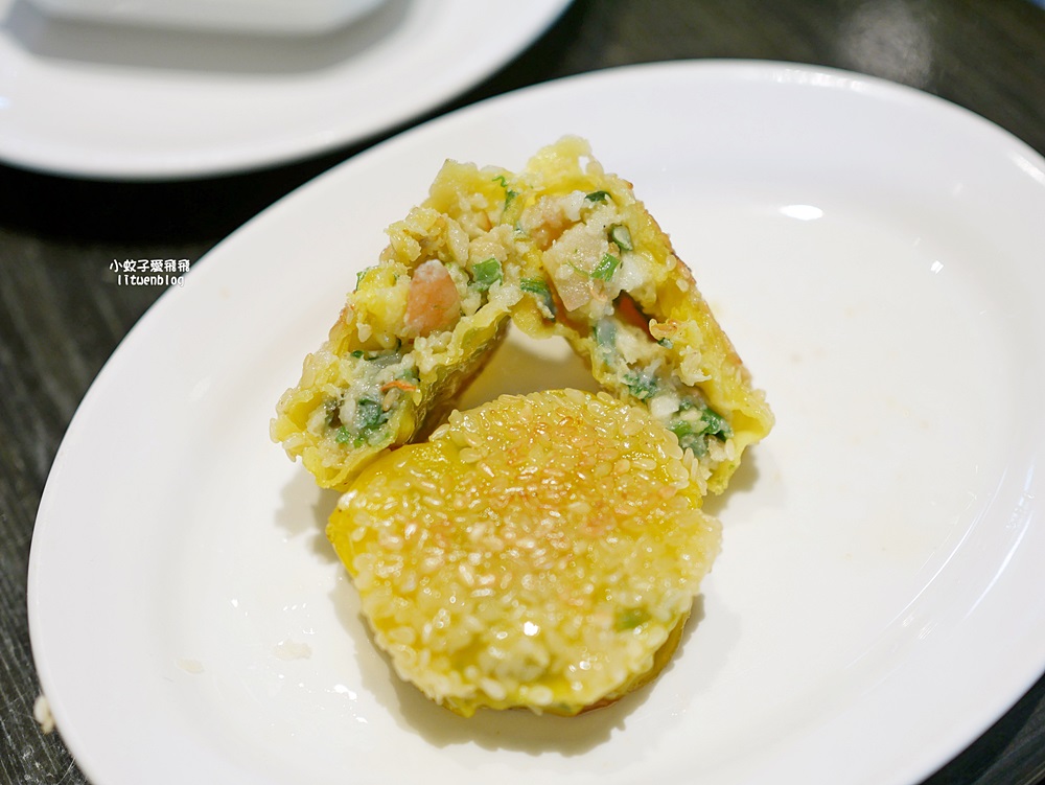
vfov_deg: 29.1
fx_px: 1510
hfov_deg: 38.2
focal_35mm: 50
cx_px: 522
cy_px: 392
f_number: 1.8
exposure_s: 1/160
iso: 200
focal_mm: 25
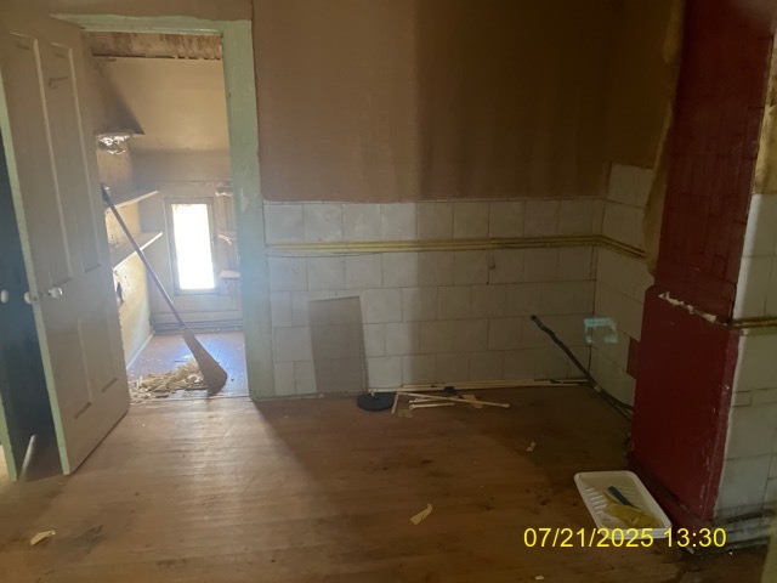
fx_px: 584
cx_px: 388
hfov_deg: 67.3
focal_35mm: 26
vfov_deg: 53.1
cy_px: 292
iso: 640
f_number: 1.6
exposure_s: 1/36
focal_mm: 5.1
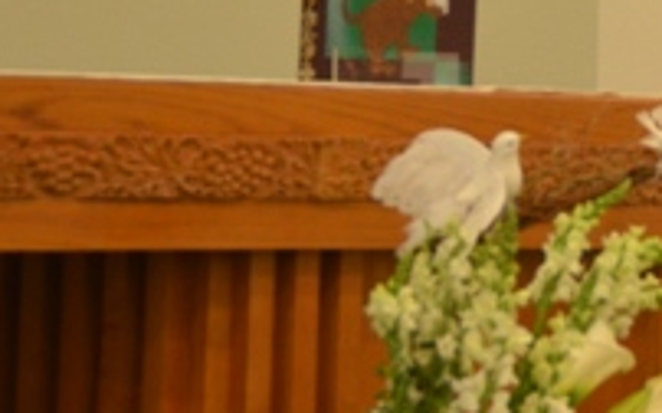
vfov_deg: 5.2
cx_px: 914
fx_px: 4544
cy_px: -184
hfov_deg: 8.2
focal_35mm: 252
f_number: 5.6
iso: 800
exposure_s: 1/10
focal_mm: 52
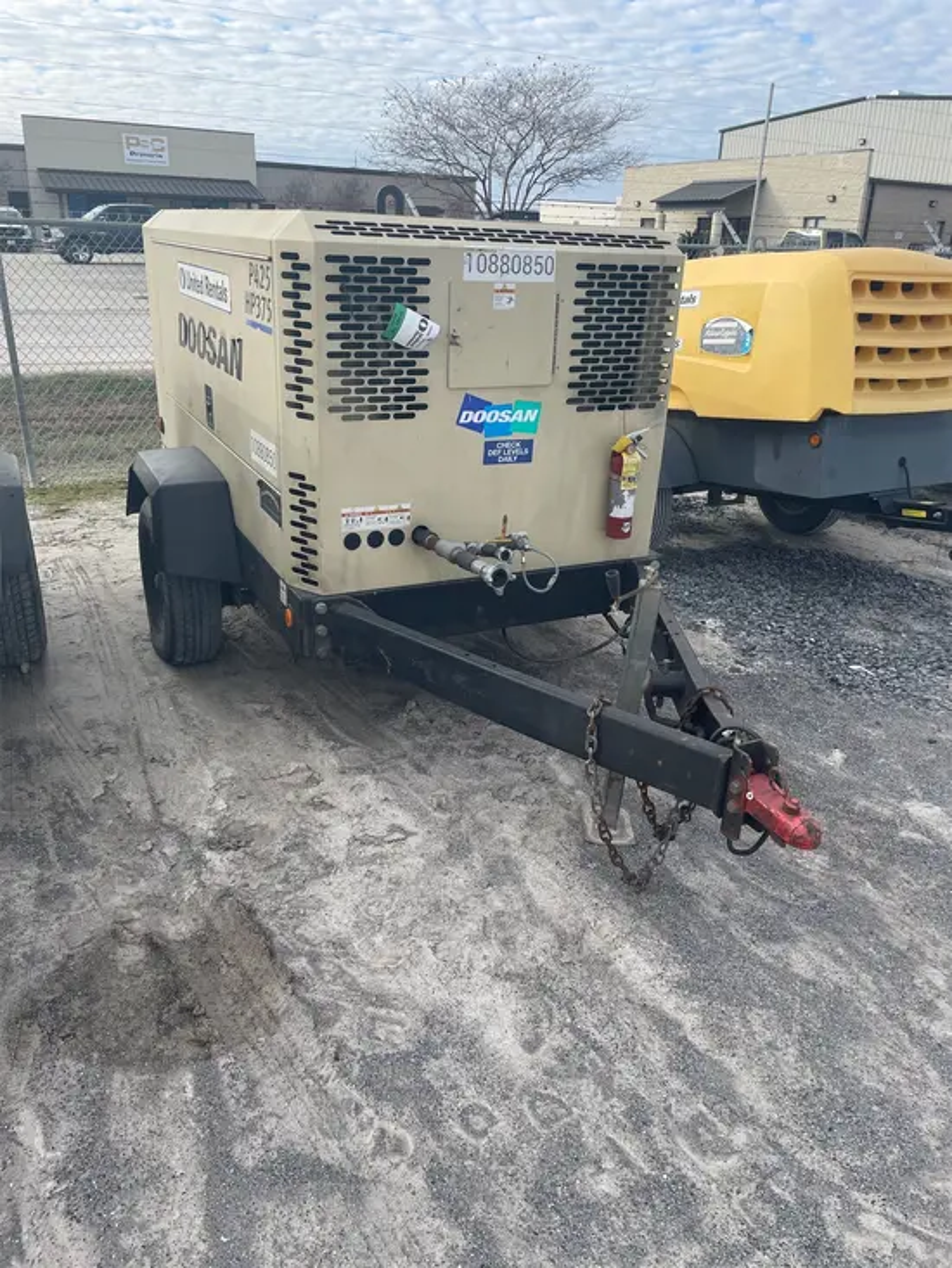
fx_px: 953
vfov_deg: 67.3
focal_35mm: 26
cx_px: 476
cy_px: 634
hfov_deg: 53.1
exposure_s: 1/2020
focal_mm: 4.2
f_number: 1.6
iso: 32
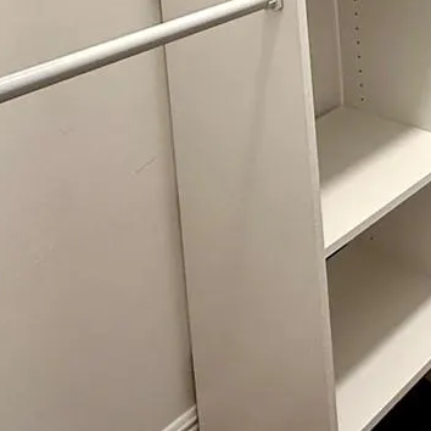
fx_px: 789
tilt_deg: -3.9
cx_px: 478
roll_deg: +2.4
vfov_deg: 24.7
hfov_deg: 27.8
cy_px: -187
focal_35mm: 56
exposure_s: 1/120
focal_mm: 2.22
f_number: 2.2
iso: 160
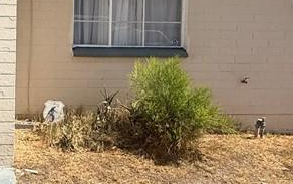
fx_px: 416
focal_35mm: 52
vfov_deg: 24.6
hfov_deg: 35.6
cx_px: 9
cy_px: 40
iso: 50
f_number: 2.2
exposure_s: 1/1698
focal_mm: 2.22
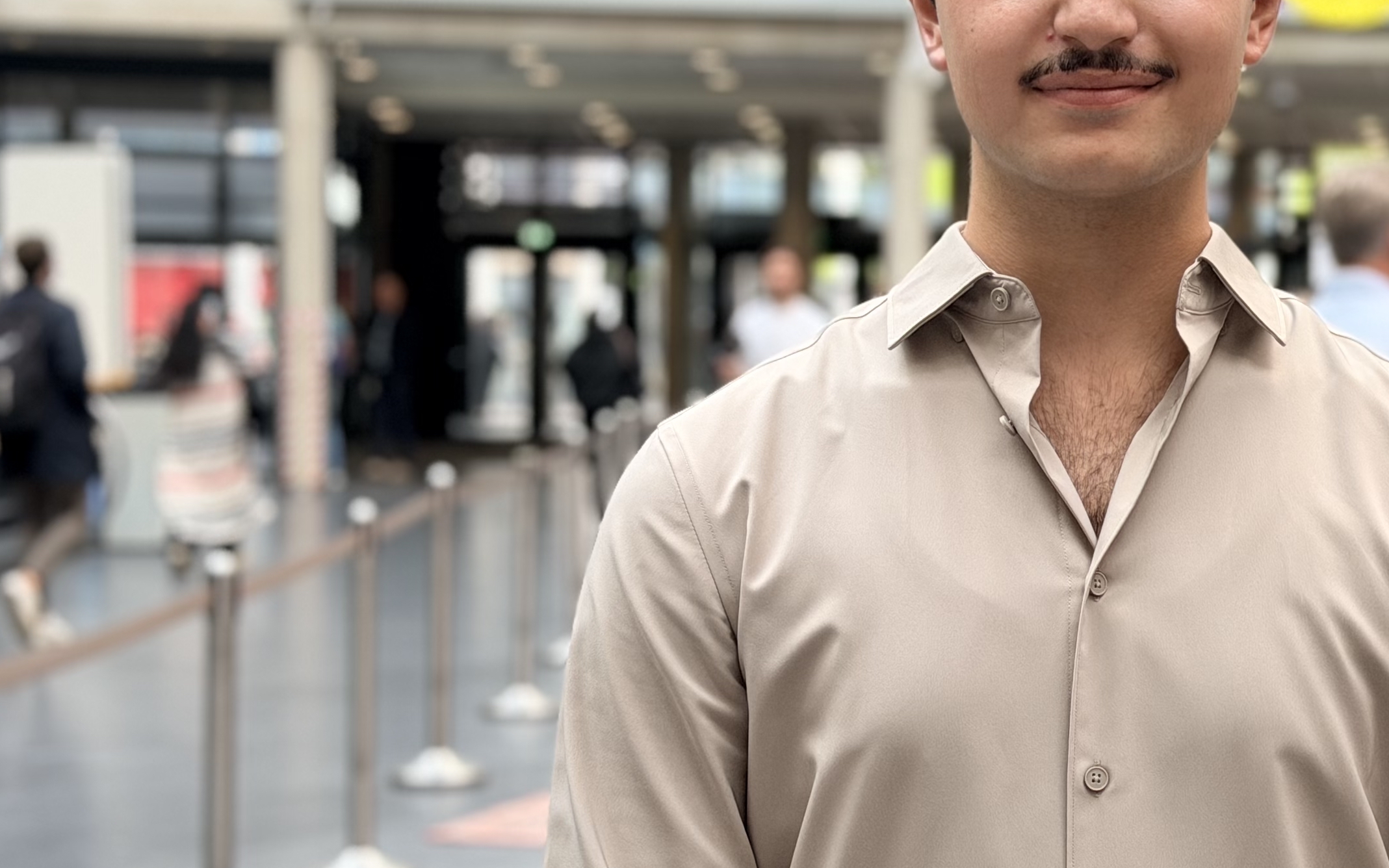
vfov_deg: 13.6
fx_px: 3634
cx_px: 1234
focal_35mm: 96
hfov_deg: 21.2
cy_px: 477
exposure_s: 1/158
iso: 80
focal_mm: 6.76
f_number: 1.78
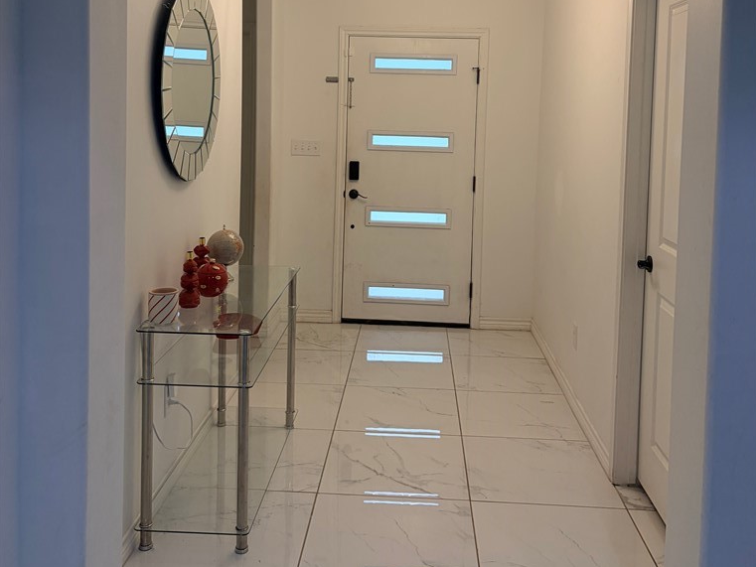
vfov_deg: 39.7
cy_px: 150
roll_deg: -1.5
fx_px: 765
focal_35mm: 35
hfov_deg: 52.6
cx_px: 379
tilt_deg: -1.5
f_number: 1.6
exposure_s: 1/135
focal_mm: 5.96
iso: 125
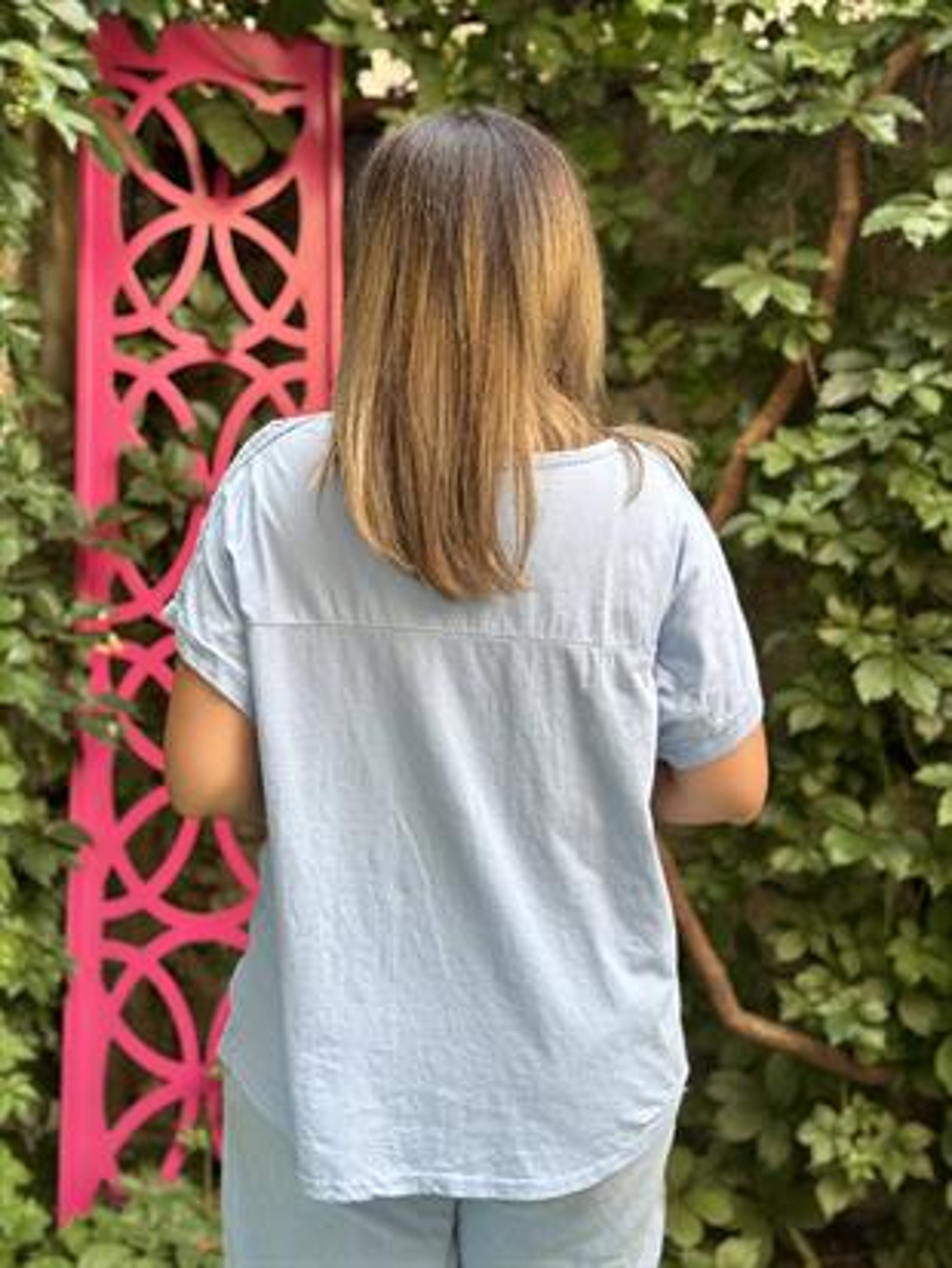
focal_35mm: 48
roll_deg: -0.3
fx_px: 1759
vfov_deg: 39.6
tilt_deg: -3.3
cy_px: 634
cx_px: 476
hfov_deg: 30.3
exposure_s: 1/163
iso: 64
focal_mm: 6.76
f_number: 1.78
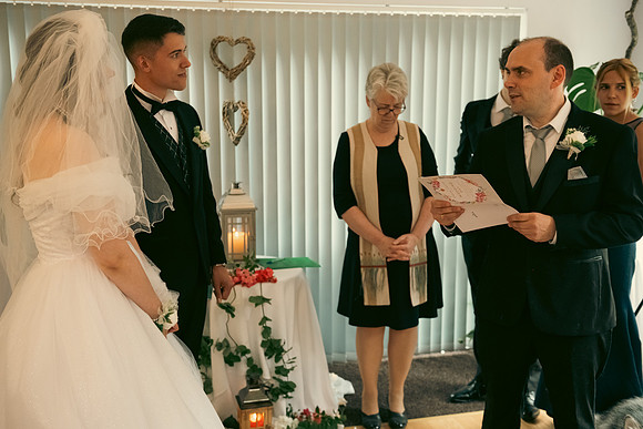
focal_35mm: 40
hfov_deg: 48.5
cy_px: 214
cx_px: 322
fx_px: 714
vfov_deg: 33.4
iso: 1600
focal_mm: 38
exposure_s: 1/160
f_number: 3.5
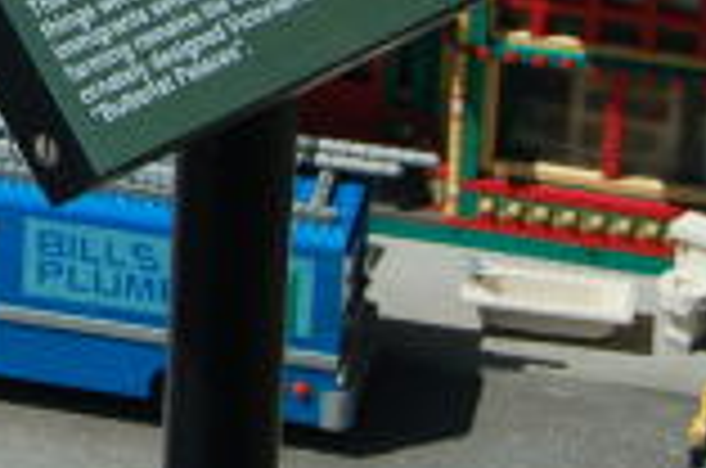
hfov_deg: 9.3
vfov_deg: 6.2
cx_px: -423
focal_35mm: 214
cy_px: -414
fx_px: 4189
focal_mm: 35
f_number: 8
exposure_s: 1/250
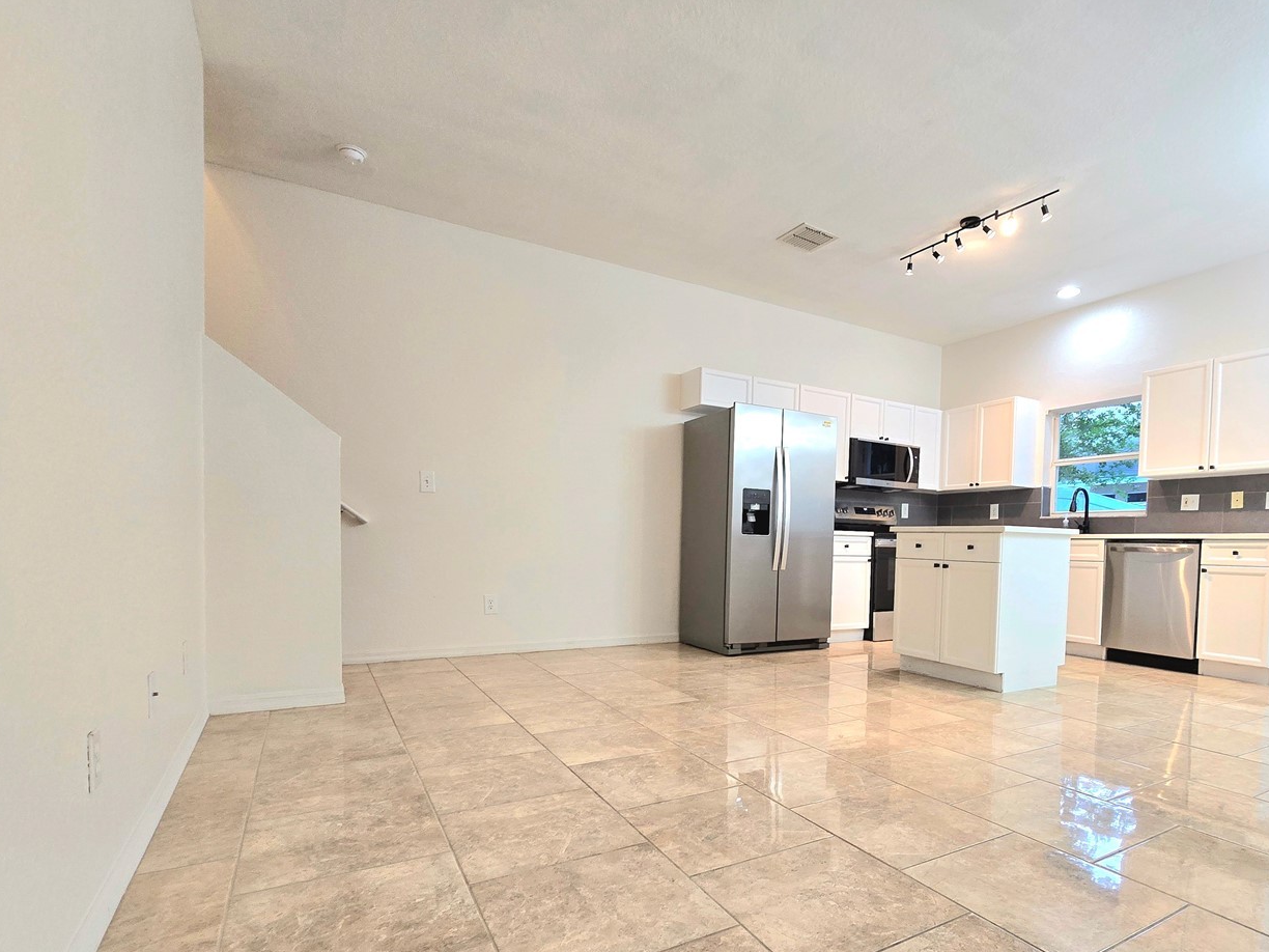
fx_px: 623
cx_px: 751
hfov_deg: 90.1
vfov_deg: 73.8
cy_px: 579
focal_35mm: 17
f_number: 2.2
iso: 80
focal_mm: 2.2
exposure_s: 1/60.2
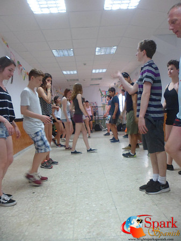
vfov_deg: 67.3
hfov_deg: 53.0
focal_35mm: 26
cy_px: 120
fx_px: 181
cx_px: 90
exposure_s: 1/45
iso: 320
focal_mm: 4.9
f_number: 3.3
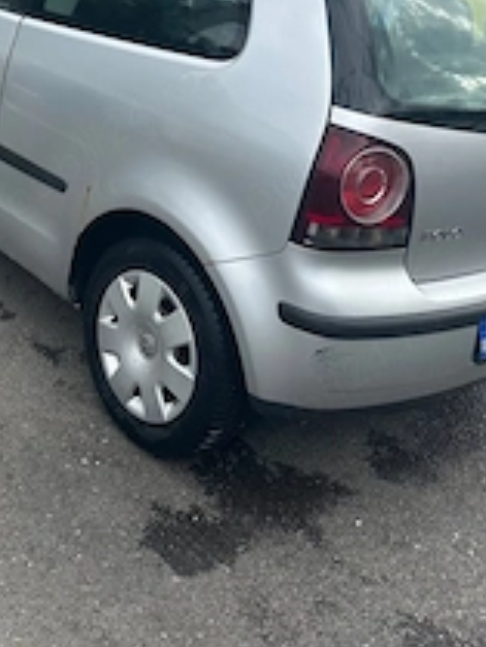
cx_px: 164
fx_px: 860
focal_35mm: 46
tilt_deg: -19.6
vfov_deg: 40.3
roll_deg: -10.2
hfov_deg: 31.3
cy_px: 180
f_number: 1.78
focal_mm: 6.86
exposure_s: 1/1473
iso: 80
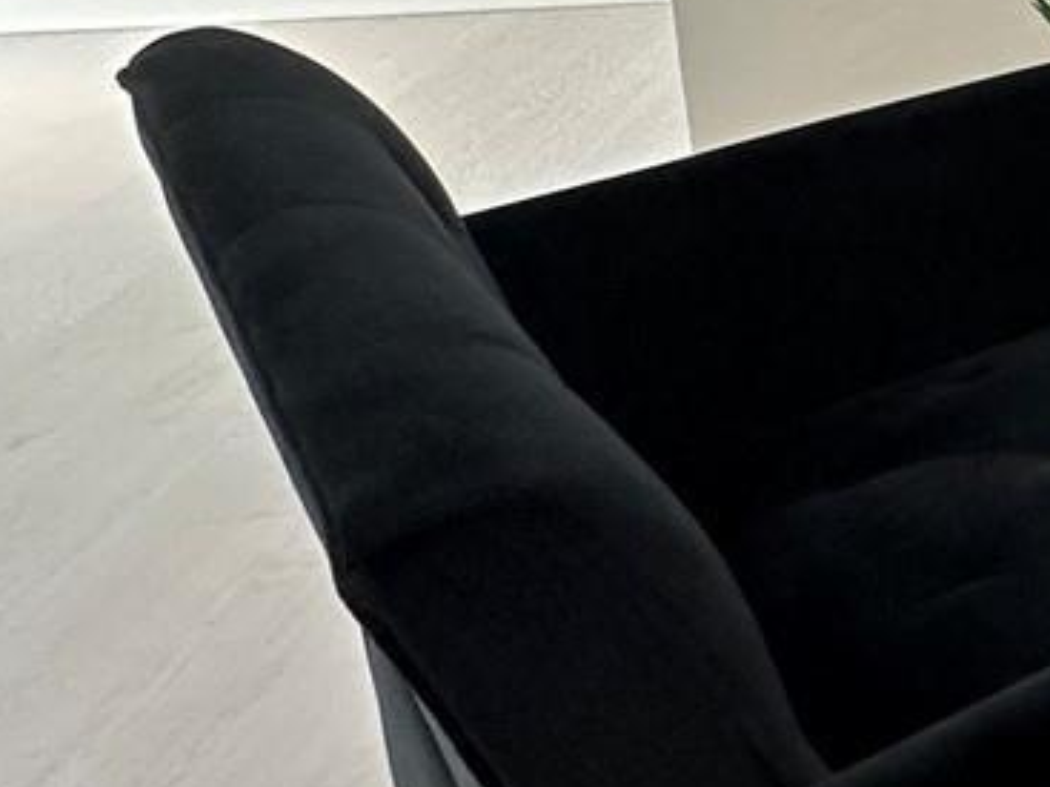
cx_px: 2137
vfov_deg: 21.6
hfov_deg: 18.7
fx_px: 1850
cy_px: -249
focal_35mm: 61
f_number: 2.2
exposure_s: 1/120
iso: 200
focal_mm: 2.22
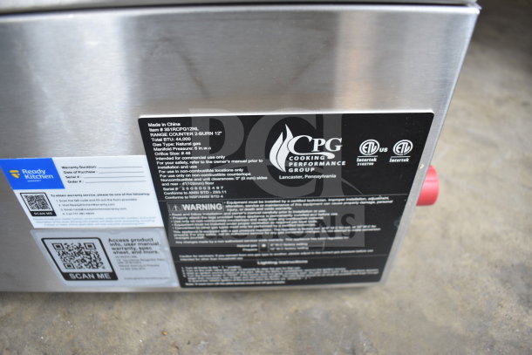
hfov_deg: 67.4
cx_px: 266
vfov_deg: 48.0
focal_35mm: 27
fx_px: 399
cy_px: 178
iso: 200
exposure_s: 1/40
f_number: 3.5
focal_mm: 18
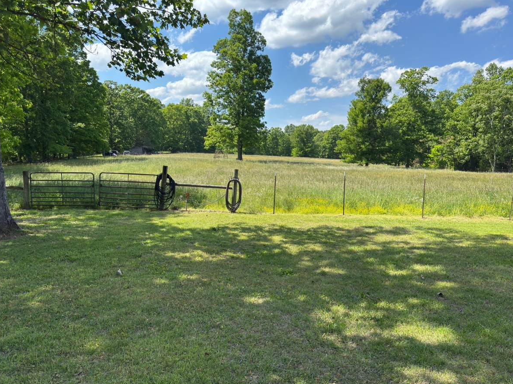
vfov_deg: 53.0
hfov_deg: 67.3
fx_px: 385
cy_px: 193
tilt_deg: -5.8
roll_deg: -3.4
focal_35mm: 26
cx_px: 266
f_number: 1.78
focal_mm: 6.76
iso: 100
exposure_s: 1/3257
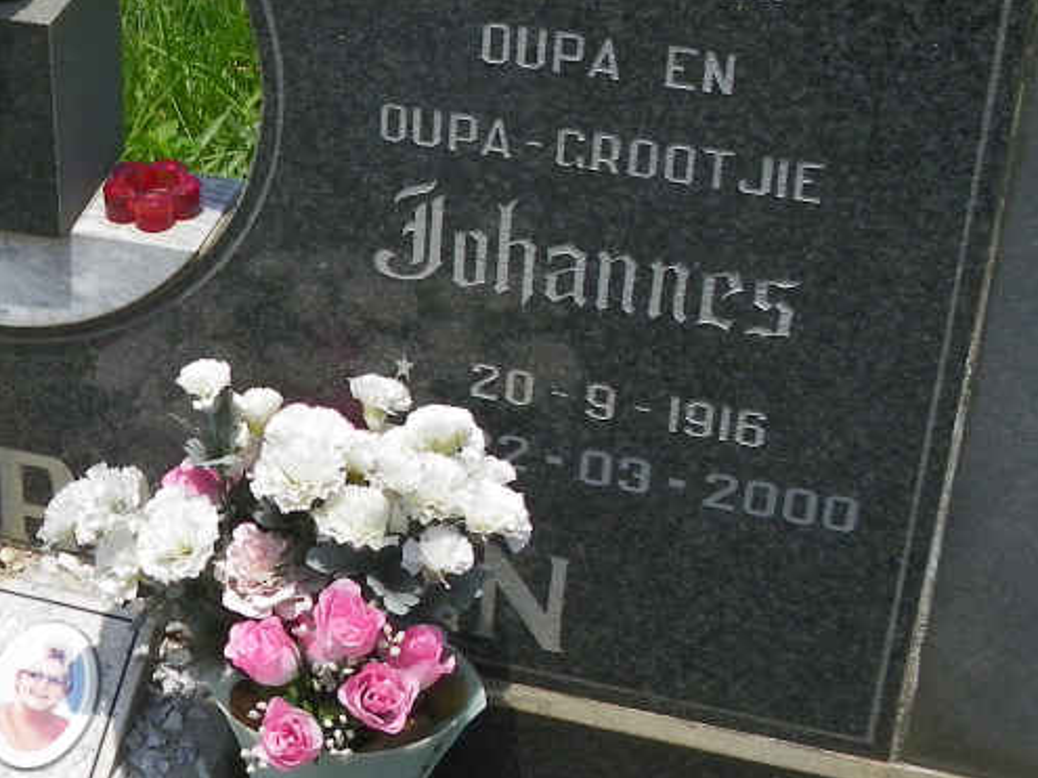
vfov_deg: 18.3
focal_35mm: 80
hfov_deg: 23.6
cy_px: 199
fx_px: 2398
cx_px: 65
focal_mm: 5.9
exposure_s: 1/320
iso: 64
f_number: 5.6
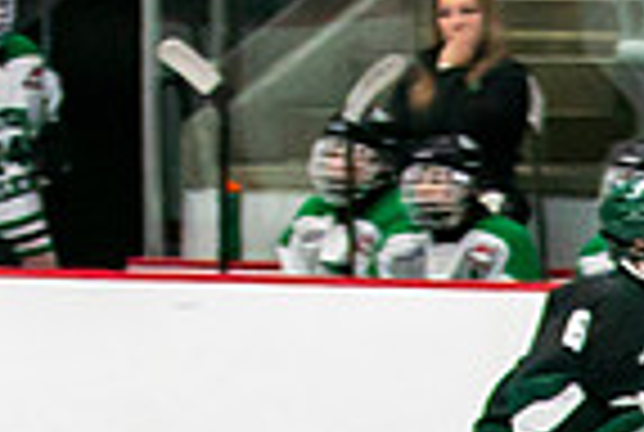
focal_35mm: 893
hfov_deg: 2.3
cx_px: 1471
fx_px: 16008
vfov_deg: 1.5
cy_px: 1071
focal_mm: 85
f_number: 3.2
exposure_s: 1/640
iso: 640
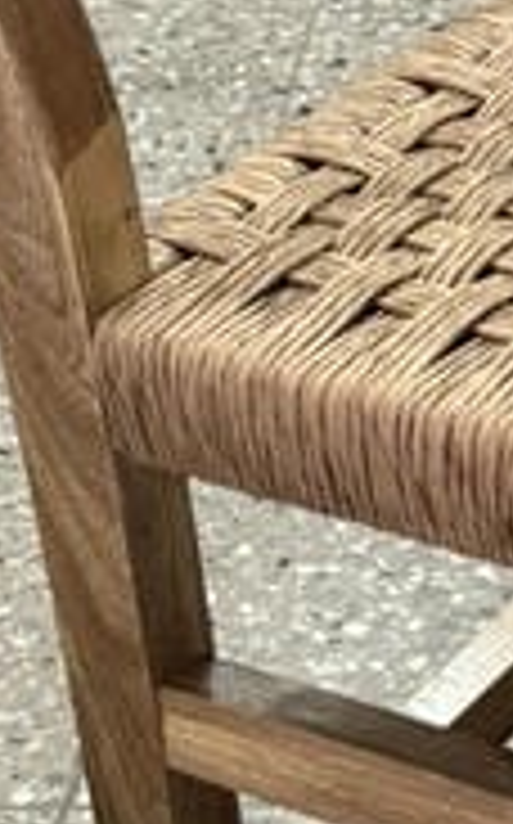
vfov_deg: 15.1
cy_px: 432
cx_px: 842
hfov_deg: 9.1
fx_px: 3117
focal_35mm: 139
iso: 320
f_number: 1.78
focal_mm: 6.76
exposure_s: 1/50
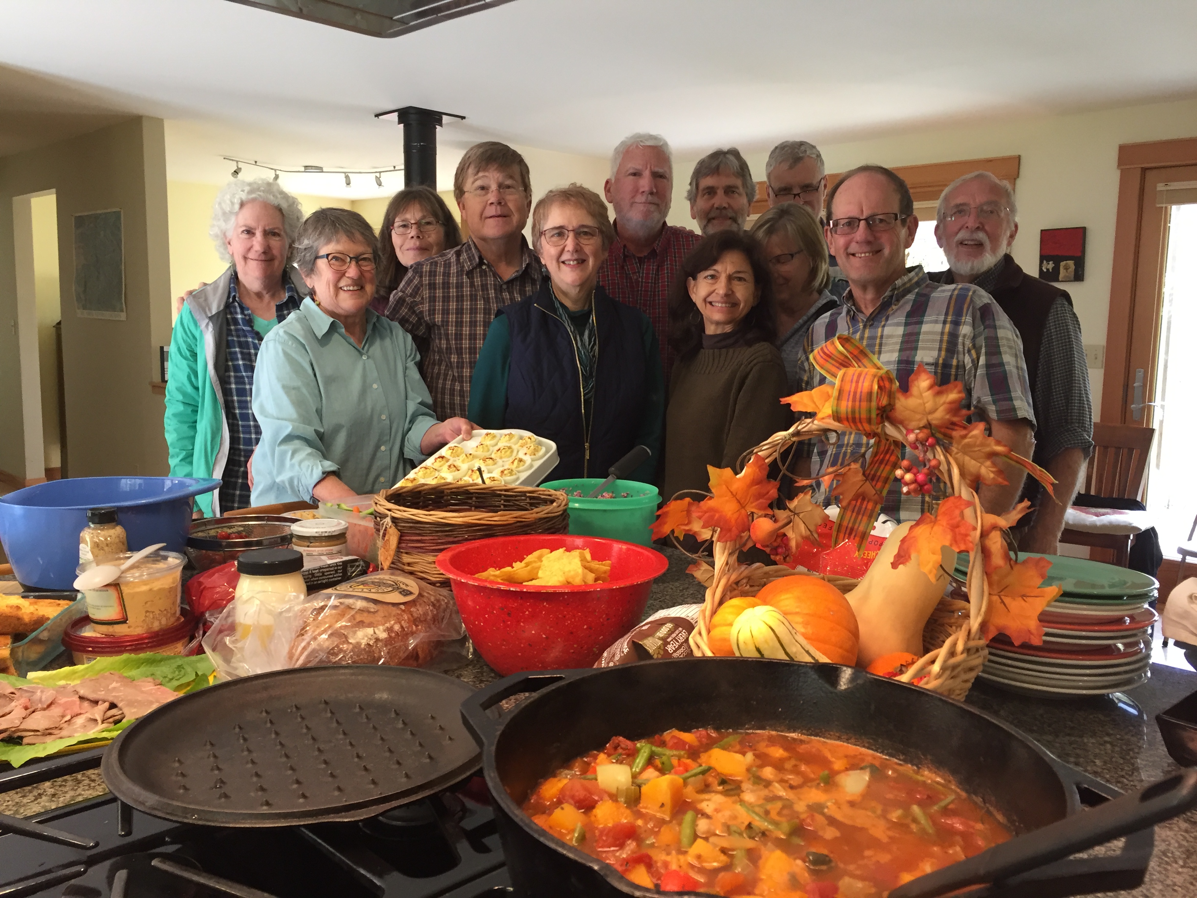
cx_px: 598
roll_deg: -0.7
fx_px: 1003
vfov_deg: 48.2
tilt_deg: -7.8
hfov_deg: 61.7
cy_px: 449
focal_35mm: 29
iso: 100
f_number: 2.2
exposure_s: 1/30
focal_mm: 4.15
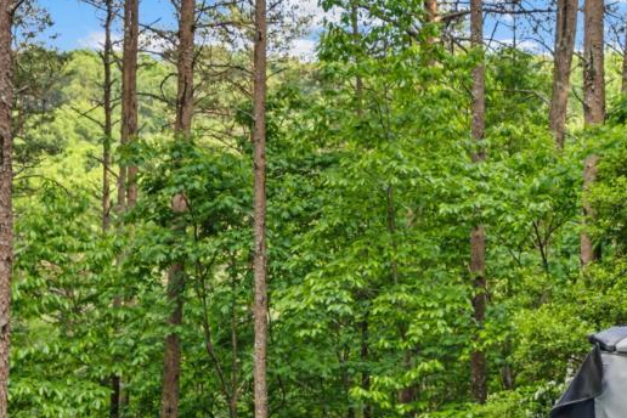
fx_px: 1376
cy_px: 362
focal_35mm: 79
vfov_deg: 17.1
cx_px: 465
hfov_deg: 25.4
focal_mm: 34
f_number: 8
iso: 640
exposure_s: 1/45
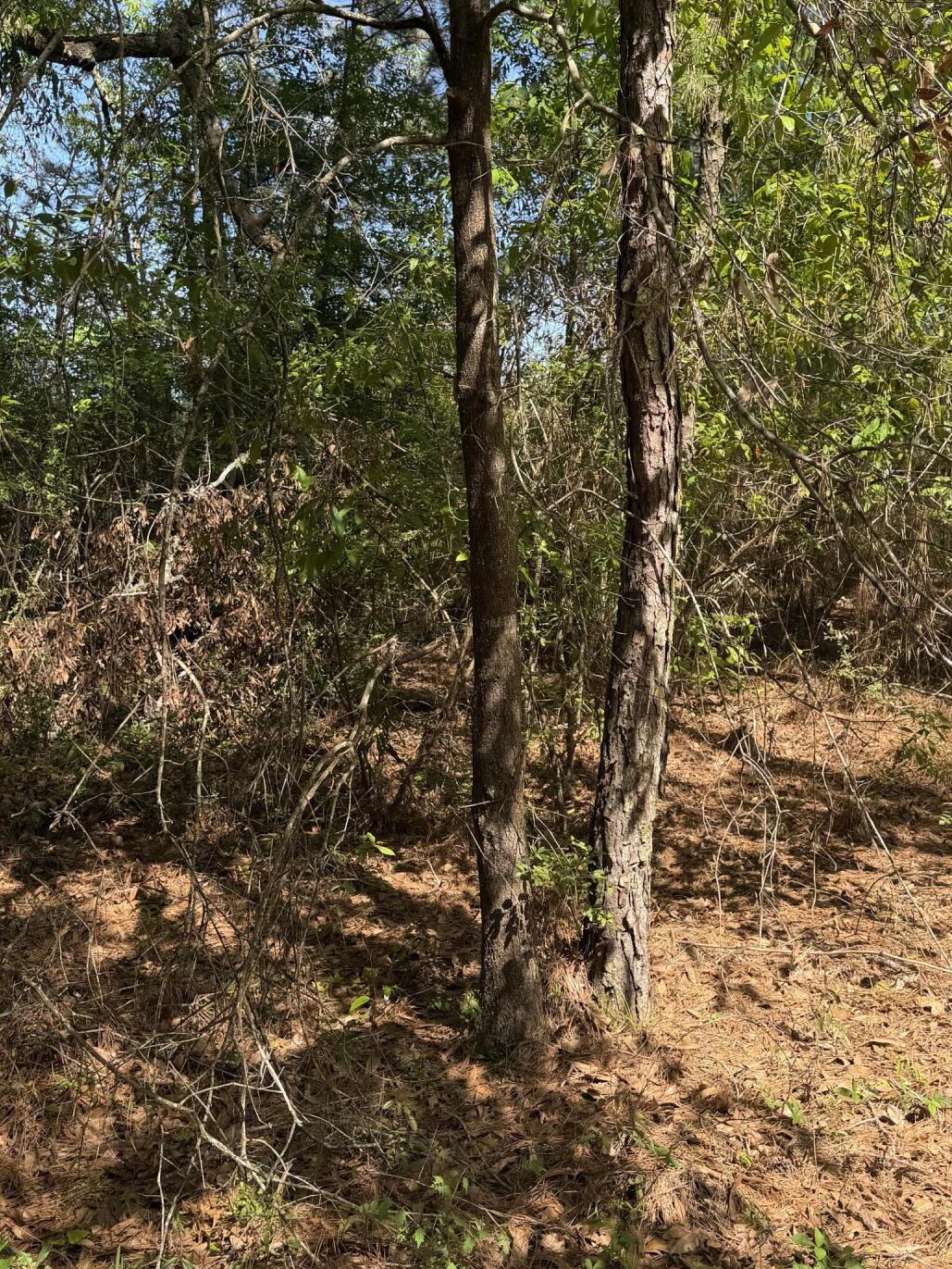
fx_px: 1283
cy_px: 558
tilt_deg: -2.4
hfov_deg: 40.5
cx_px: 576
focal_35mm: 35
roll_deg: +2.0
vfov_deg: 52.5
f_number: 1.78
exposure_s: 1/1122
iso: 80
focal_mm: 6.76
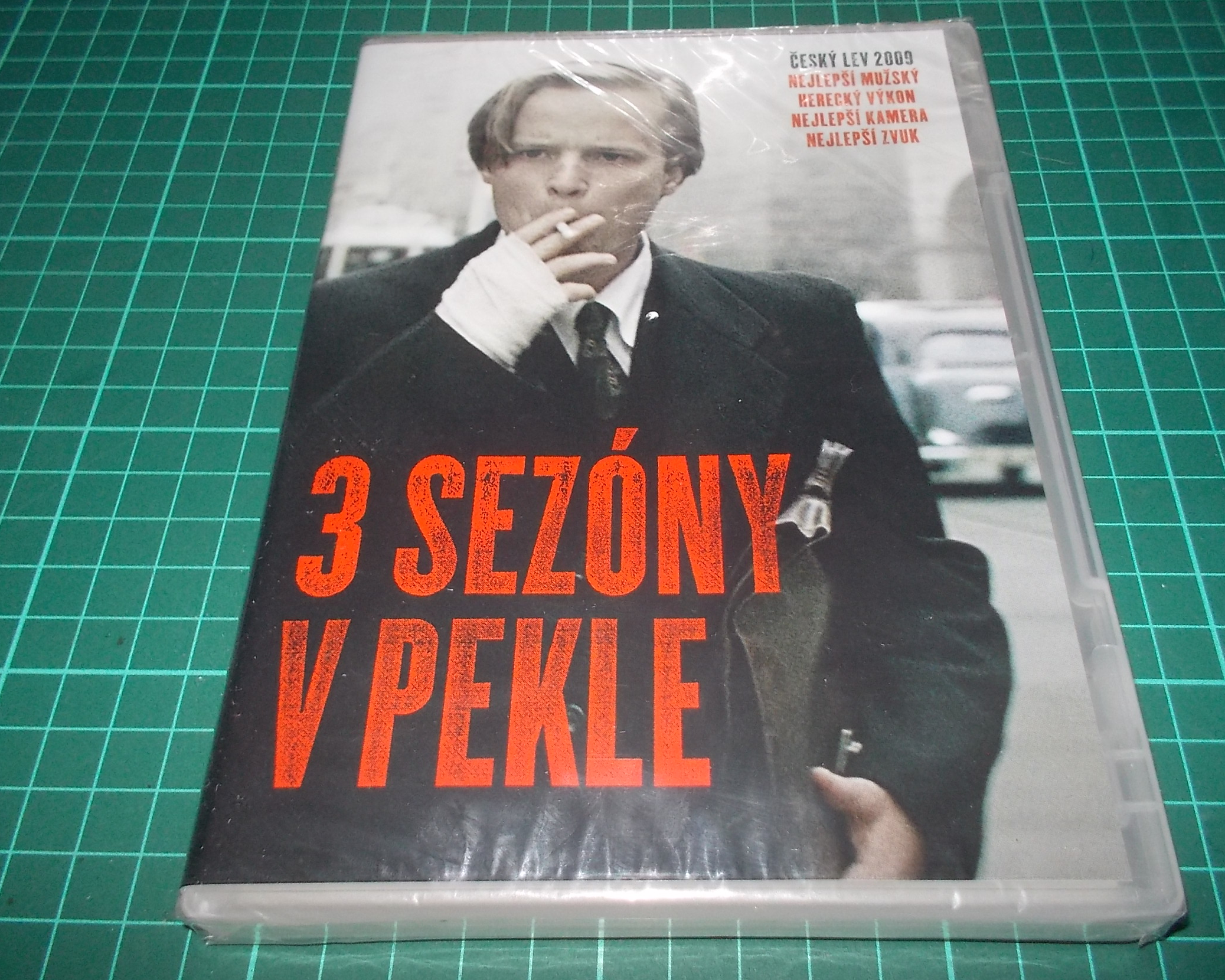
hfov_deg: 57.2
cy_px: 491
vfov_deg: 47.1
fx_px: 1124
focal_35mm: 31
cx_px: 640
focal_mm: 4.1
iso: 200
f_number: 3.3
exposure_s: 1/30
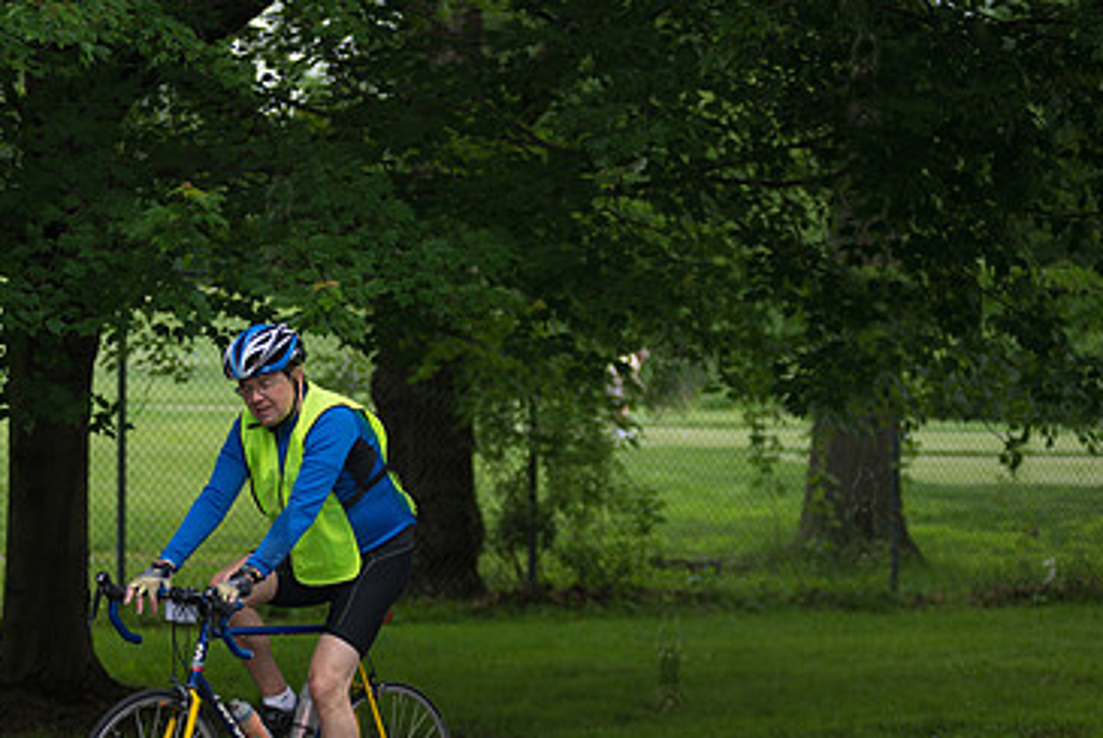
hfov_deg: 16.0
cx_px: 278
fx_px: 3894
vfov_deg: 10.8
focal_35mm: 127
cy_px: 513
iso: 200
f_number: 2.8
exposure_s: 1/800
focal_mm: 80
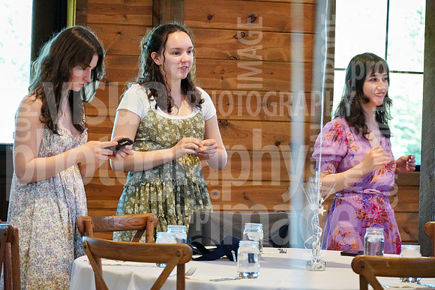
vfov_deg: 6.8
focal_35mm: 202
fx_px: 2447
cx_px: 218
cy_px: 145
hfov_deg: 10.2
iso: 3200
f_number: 5.6
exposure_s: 1/100
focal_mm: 135
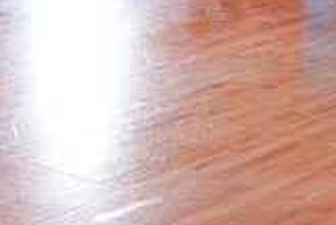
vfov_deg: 9.8
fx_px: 1261
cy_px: -154
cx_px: 150
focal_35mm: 135
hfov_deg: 15.2
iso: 5000
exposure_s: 1/400
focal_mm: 38
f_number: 6.3
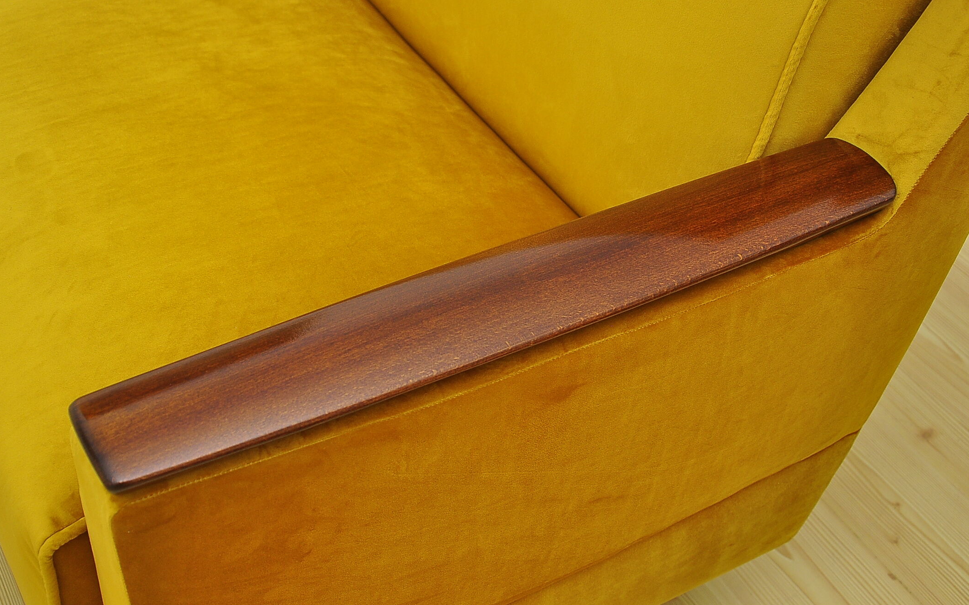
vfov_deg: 22.0
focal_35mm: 59
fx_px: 1558
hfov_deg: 34.5
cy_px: 290
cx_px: 483
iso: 400
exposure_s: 1/200
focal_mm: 38
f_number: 5.6
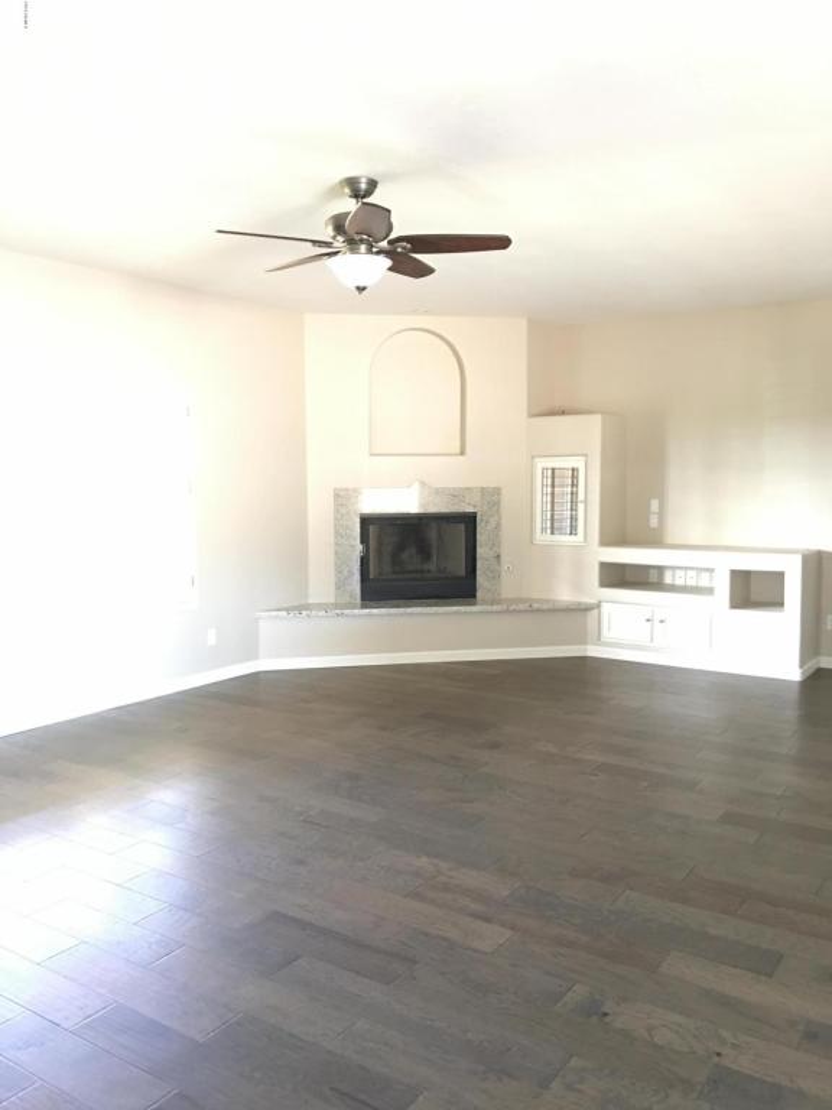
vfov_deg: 61.7
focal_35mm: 29
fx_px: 929
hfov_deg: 48.2
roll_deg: -0.9
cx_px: 416
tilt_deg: -4.1
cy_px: 555
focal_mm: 4.15
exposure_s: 1/4
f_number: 2.2
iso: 50
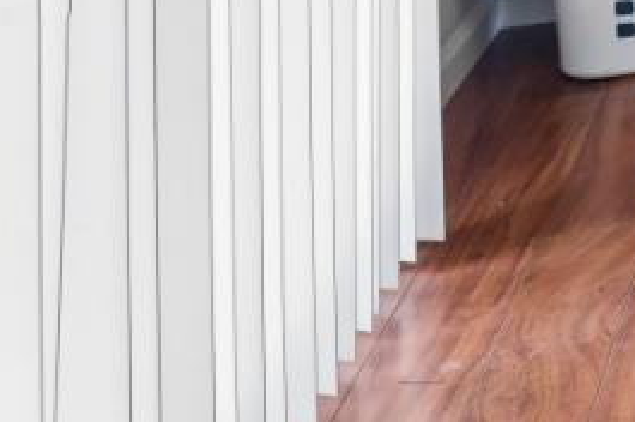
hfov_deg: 12.5
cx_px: 1773
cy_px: -616
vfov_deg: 12.0
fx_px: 1577
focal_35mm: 90
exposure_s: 1.3
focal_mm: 15.8
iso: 100
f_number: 13
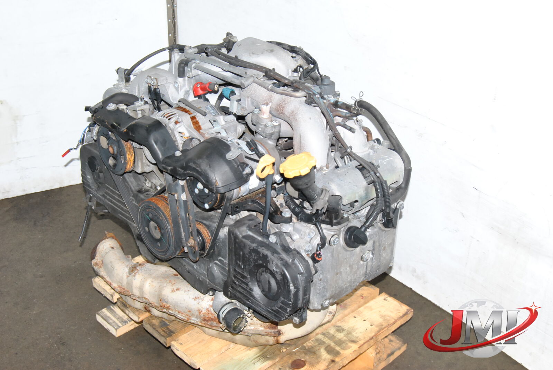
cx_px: 276
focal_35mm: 48
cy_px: 185
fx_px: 738
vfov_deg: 28.2
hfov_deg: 41.1
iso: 800
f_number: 10
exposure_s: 1/200
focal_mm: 32
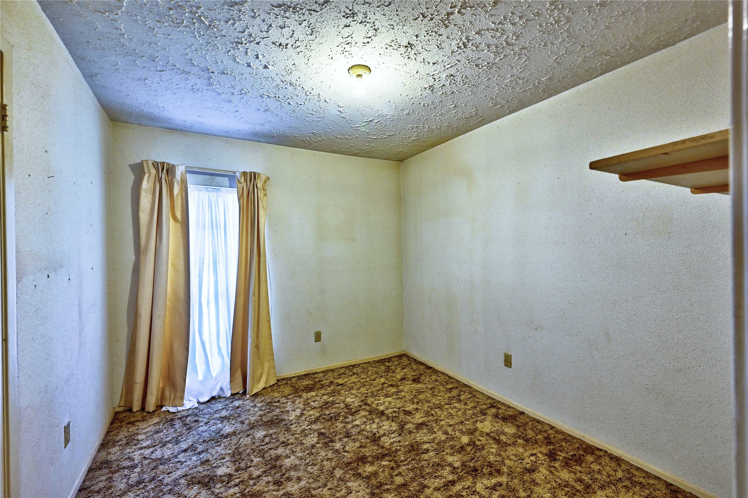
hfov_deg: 98.6
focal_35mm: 16
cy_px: 249
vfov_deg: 75.4
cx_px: 374
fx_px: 322
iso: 1000
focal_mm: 15.5
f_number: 8
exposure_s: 1/13
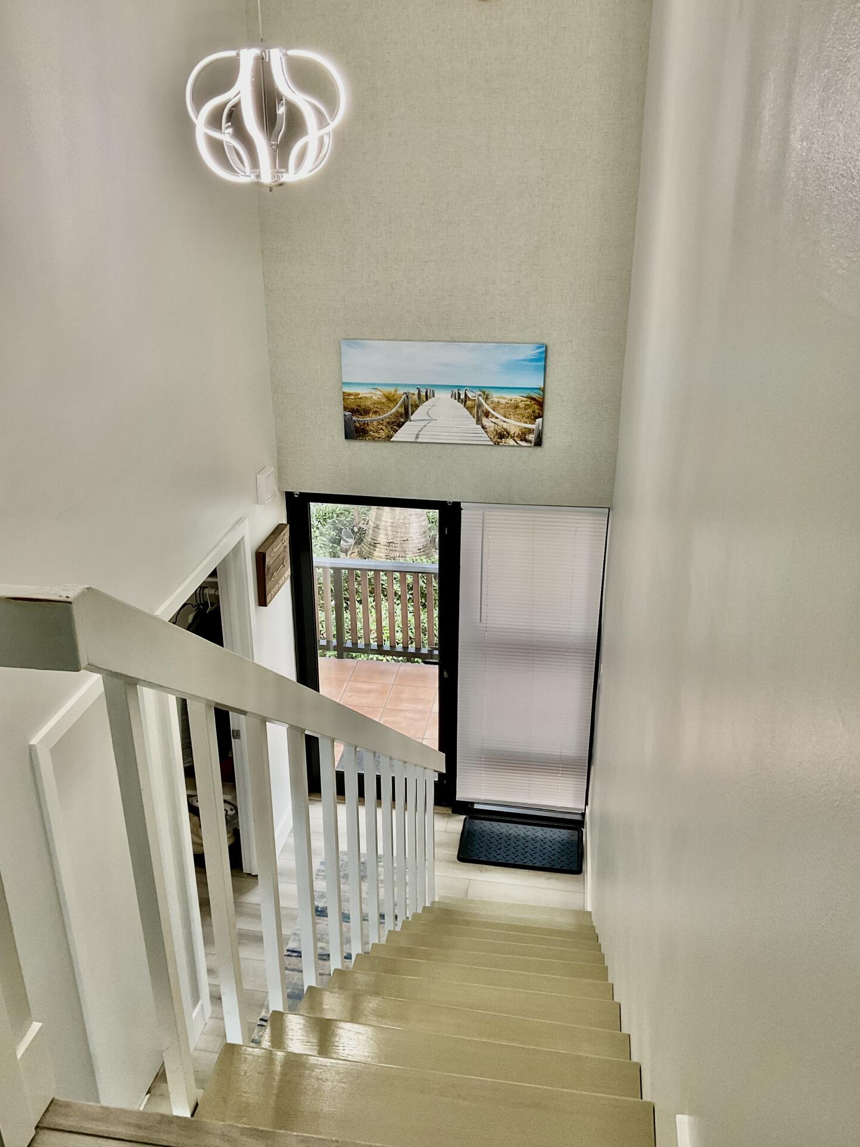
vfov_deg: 60.0
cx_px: 432
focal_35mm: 30
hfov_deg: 46.8
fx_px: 994
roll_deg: +0.1
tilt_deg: -23.7
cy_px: 565
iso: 64
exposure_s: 1/60
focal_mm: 3
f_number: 1.8
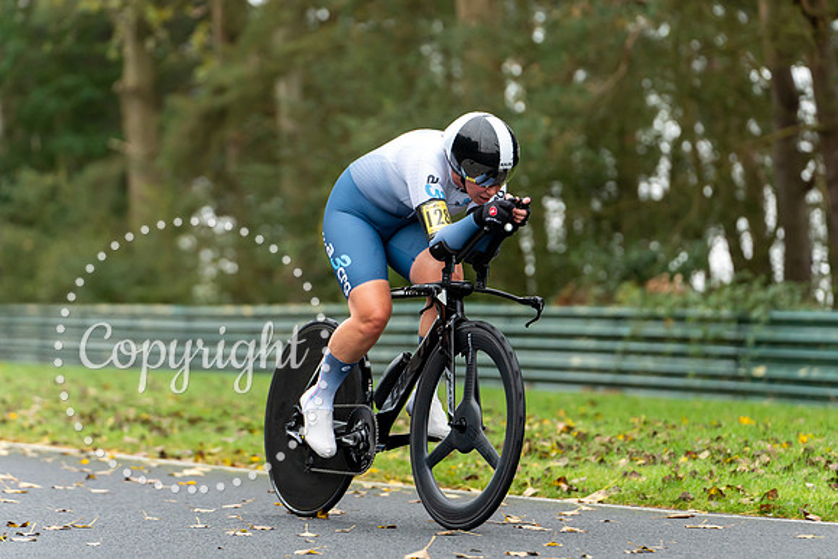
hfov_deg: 10.6
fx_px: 4525
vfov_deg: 7.1
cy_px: 275
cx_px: 432
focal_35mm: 194
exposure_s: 1/1000
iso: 1600
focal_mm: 163
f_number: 3.5
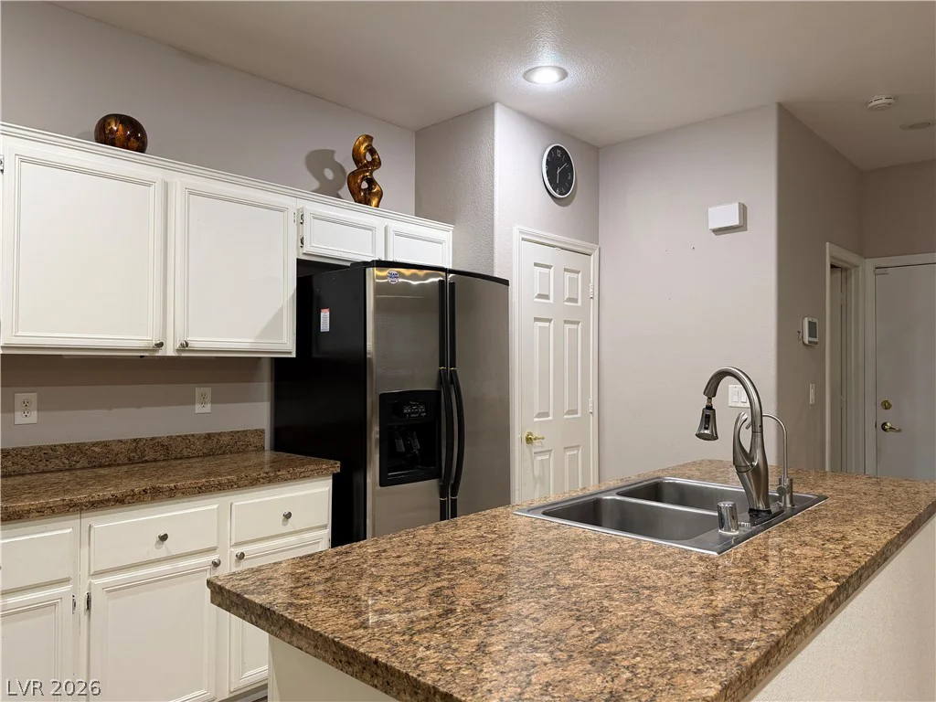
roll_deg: -0.6
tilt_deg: +0.0
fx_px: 649
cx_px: 468
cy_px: 351
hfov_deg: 71.6
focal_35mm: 24
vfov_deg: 56.8
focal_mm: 6.76
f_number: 1.78
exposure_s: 1/60
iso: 200
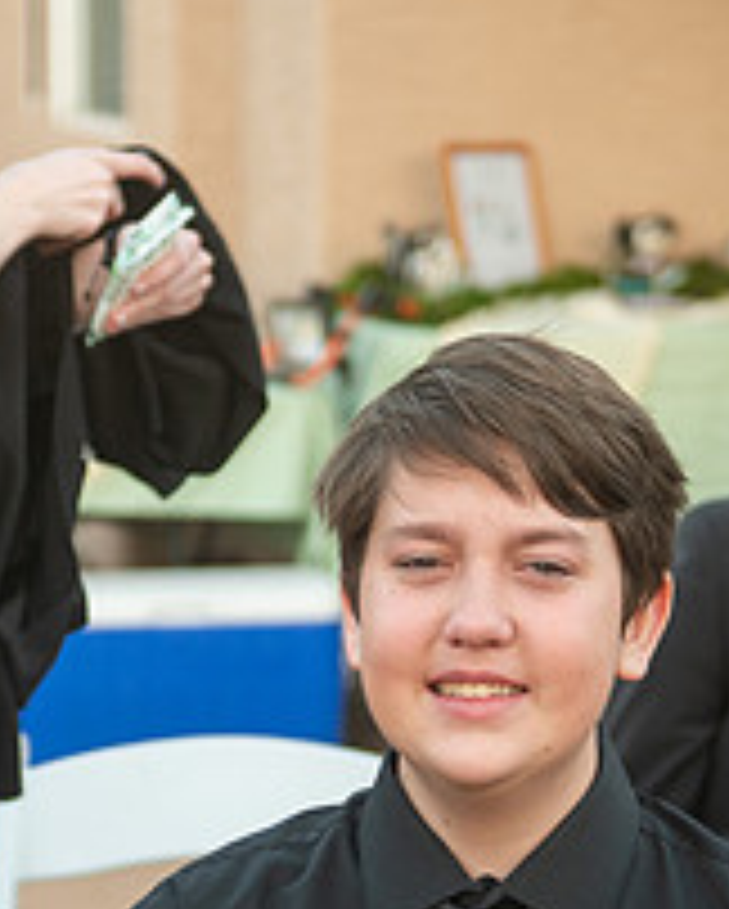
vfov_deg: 11.9
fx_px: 4309
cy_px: 906
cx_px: 253
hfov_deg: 9.7
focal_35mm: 160
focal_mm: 50
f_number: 2.8
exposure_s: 1/320
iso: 320
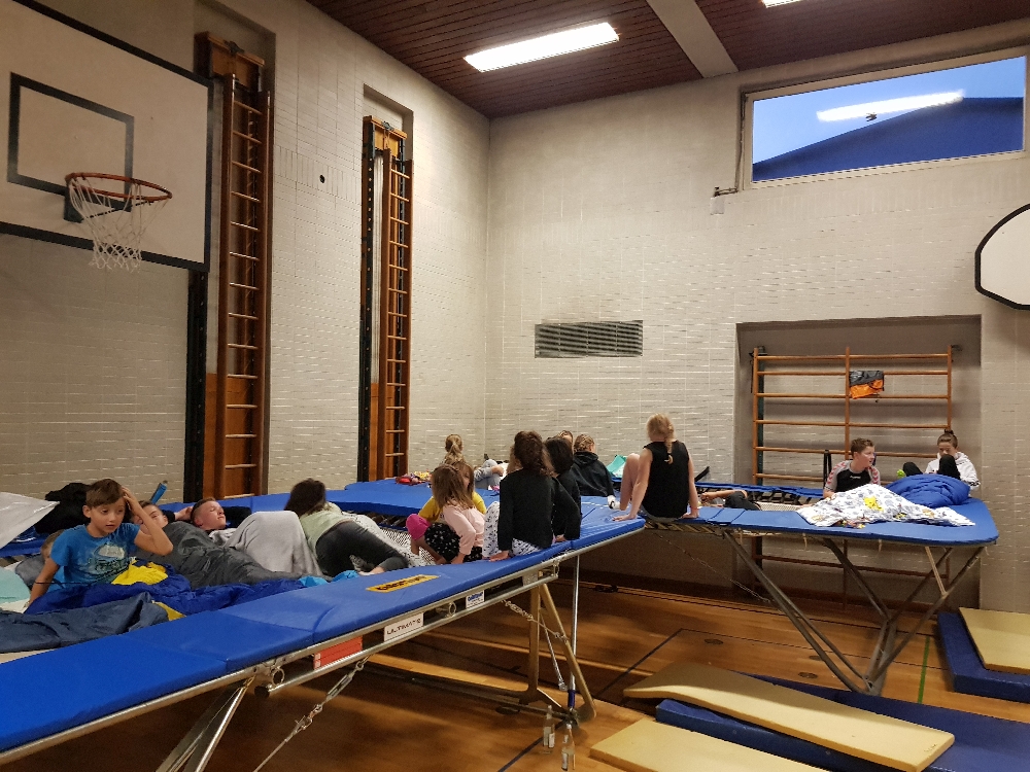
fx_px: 774
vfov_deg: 53.1
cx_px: 515
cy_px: 386
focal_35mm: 26
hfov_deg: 67.3
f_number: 1.7
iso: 500
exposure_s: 1/50
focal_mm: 4.2
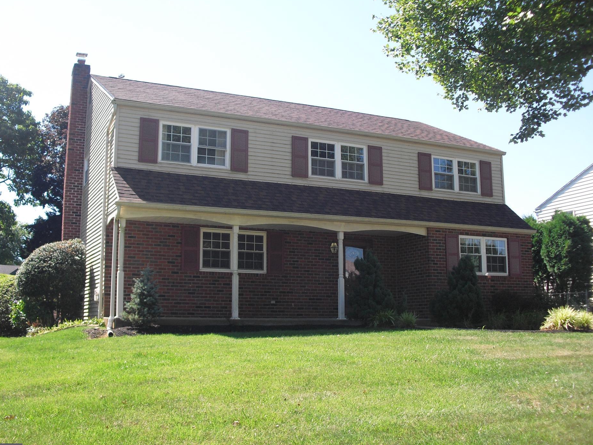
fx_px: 685
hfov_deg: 46.8
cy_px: 222
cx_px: 272
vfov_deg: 36.0
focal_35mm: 40
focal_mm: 6.3
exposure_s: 1/80
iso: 100
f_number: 7.8
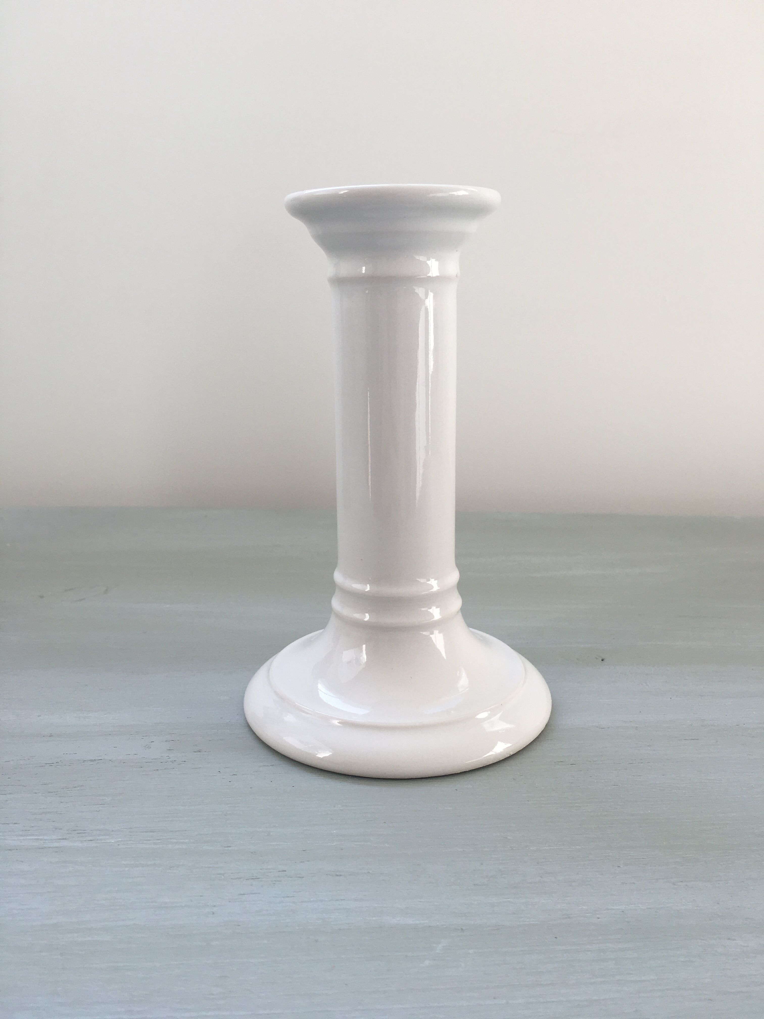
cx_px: 382
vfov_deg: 61.7
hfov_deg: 48.2
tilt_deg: -13.3
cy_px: 510
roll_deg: +0.2
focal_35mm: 29
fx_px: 853
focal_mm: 4.15
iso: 25
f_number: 2.2
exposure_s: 1/209
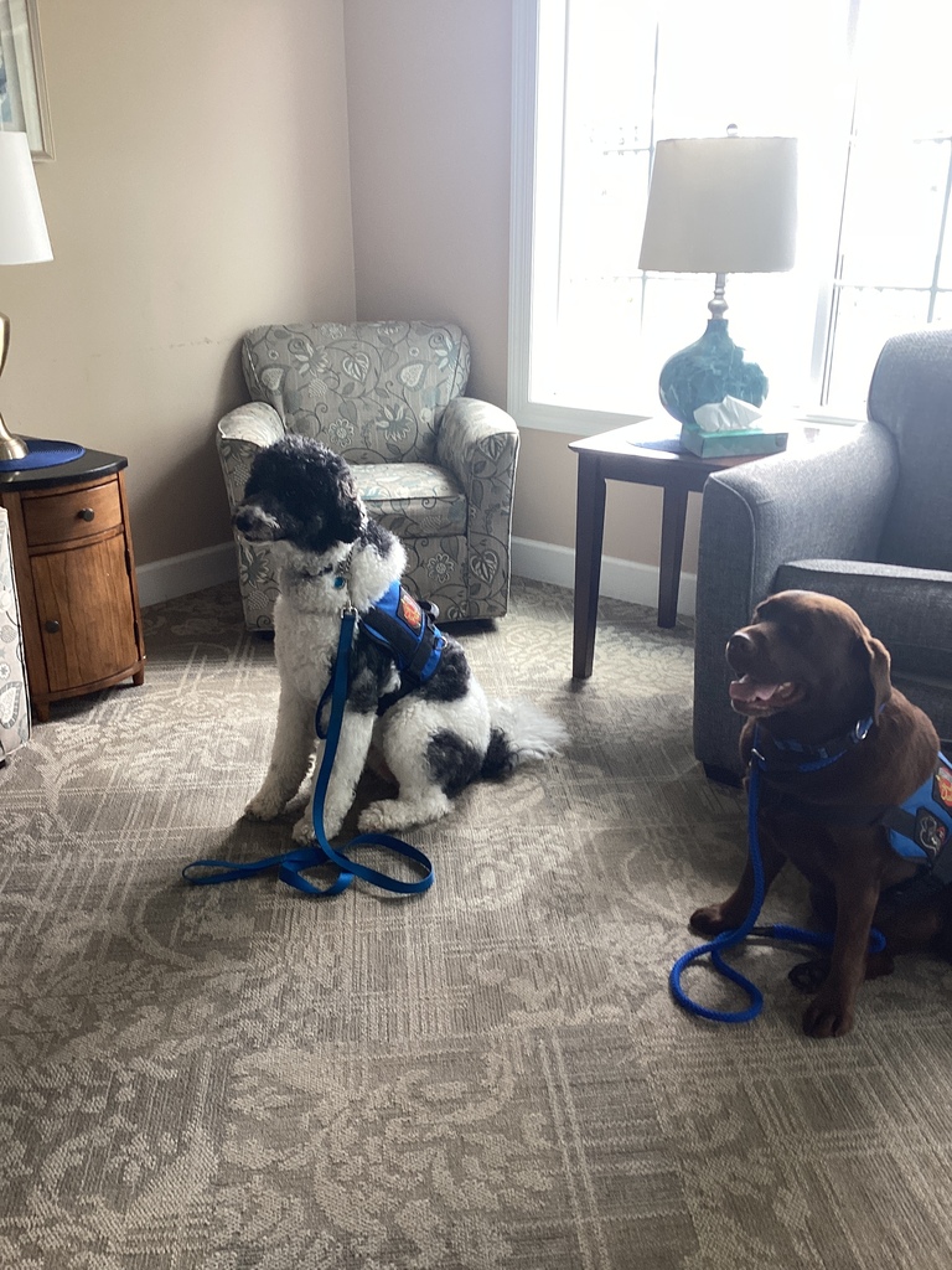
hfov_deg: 45.4
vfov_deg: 58.4
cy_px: 635
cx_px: 476
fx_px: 1137
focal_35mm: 31
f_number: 2.4
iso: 80
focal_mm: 3.3
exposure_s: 1/60
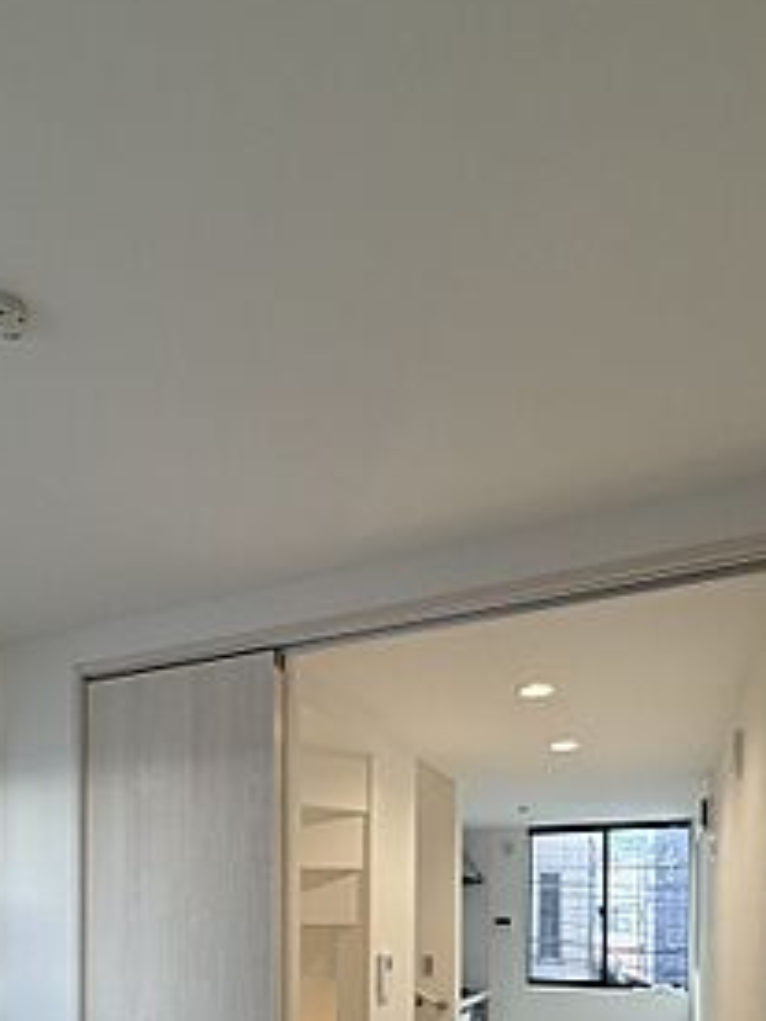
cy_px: 921
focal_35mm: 26
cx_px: 274
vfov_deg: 57.6
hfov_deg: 52.3
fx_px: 767
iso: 125
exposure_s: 1/99
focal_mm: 2.22
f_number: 2.2
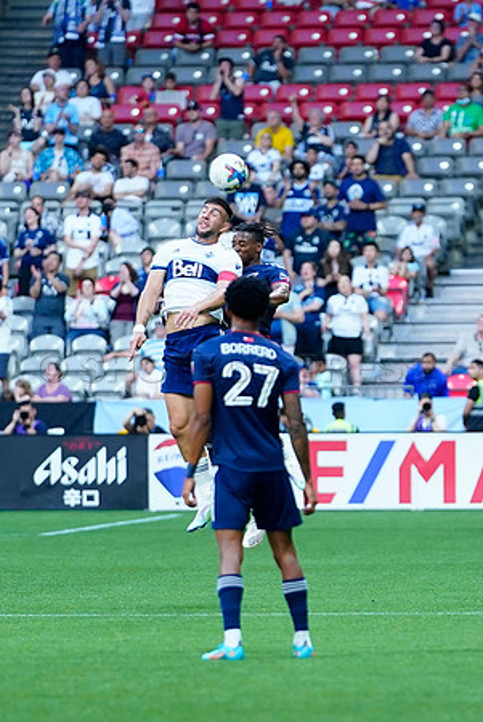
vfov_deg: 10.3
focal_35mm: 200
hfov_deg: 6.9
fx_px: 4015
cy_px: 361
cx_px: 242
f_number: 2.8
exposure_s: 1/2000
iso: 2000
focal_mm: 200
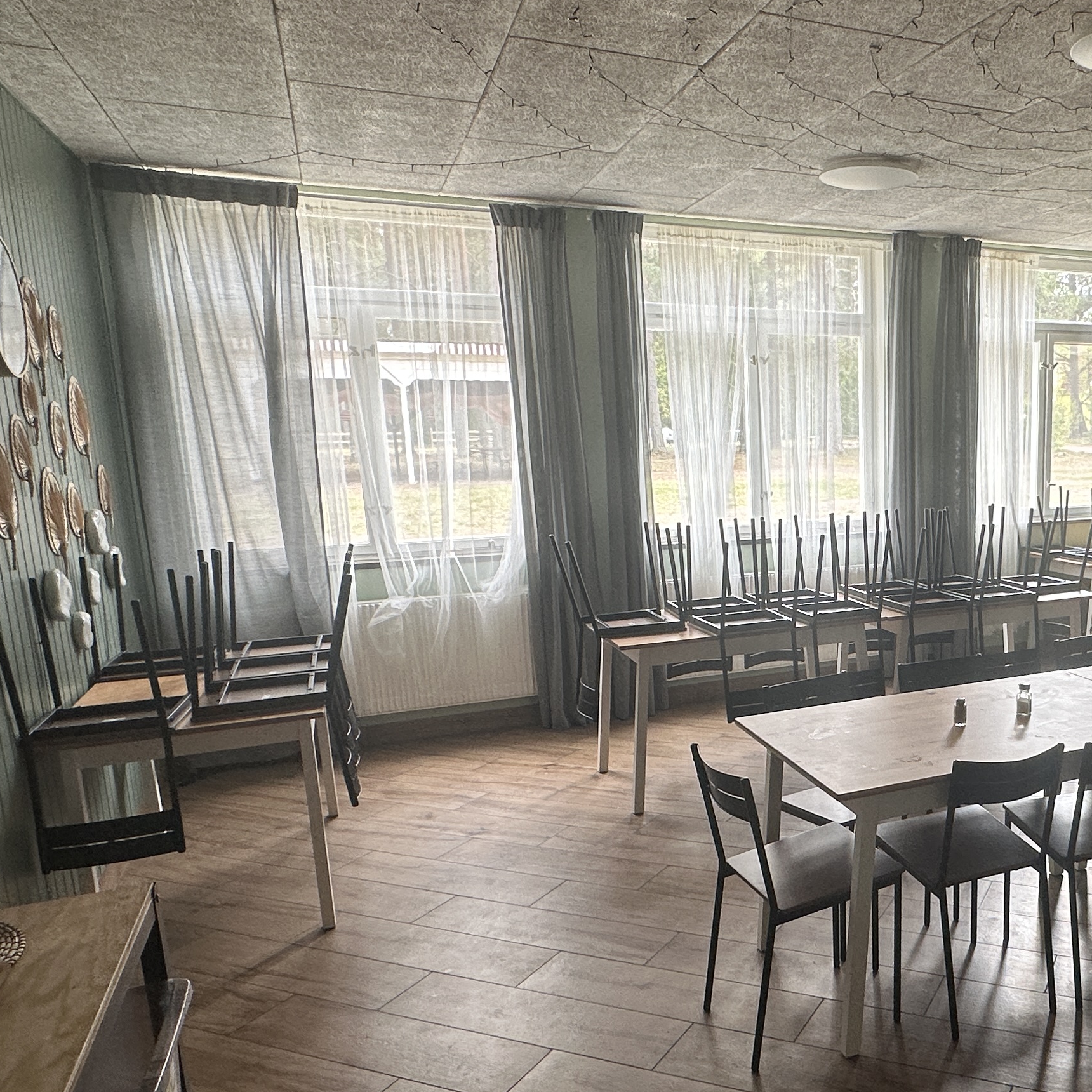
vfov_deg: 55.4
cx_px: 876
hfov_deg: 52.0
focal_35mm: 29
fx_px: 1035
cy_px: 629
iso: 80
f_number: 2.2
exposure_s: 1/99
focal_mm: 2.22
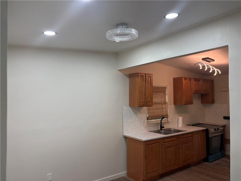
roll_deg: +1.0
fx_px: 181
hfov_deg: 67.3
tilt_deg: +2.1
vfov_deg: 53.1
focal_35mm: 26
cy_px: 90
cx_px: 120
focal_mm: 5.96
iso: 125
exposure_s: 1/120
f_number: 1.6
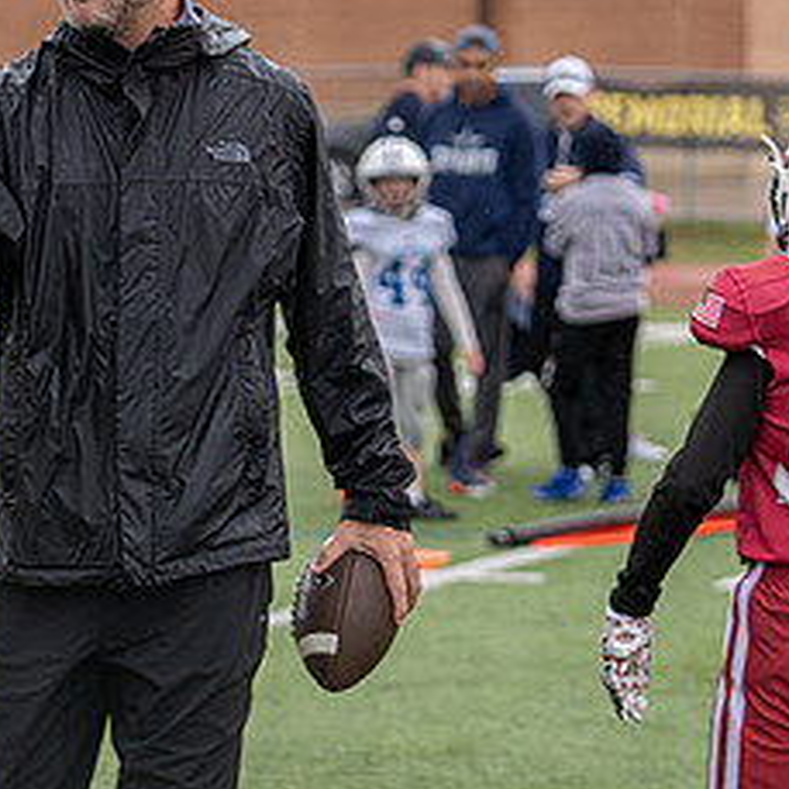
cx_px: 17
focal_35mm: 158
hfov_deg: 11.0
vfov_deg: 11.0
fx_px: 4074
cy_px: 217
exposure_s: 1/1250
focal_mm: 70
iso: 250
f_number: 3.5
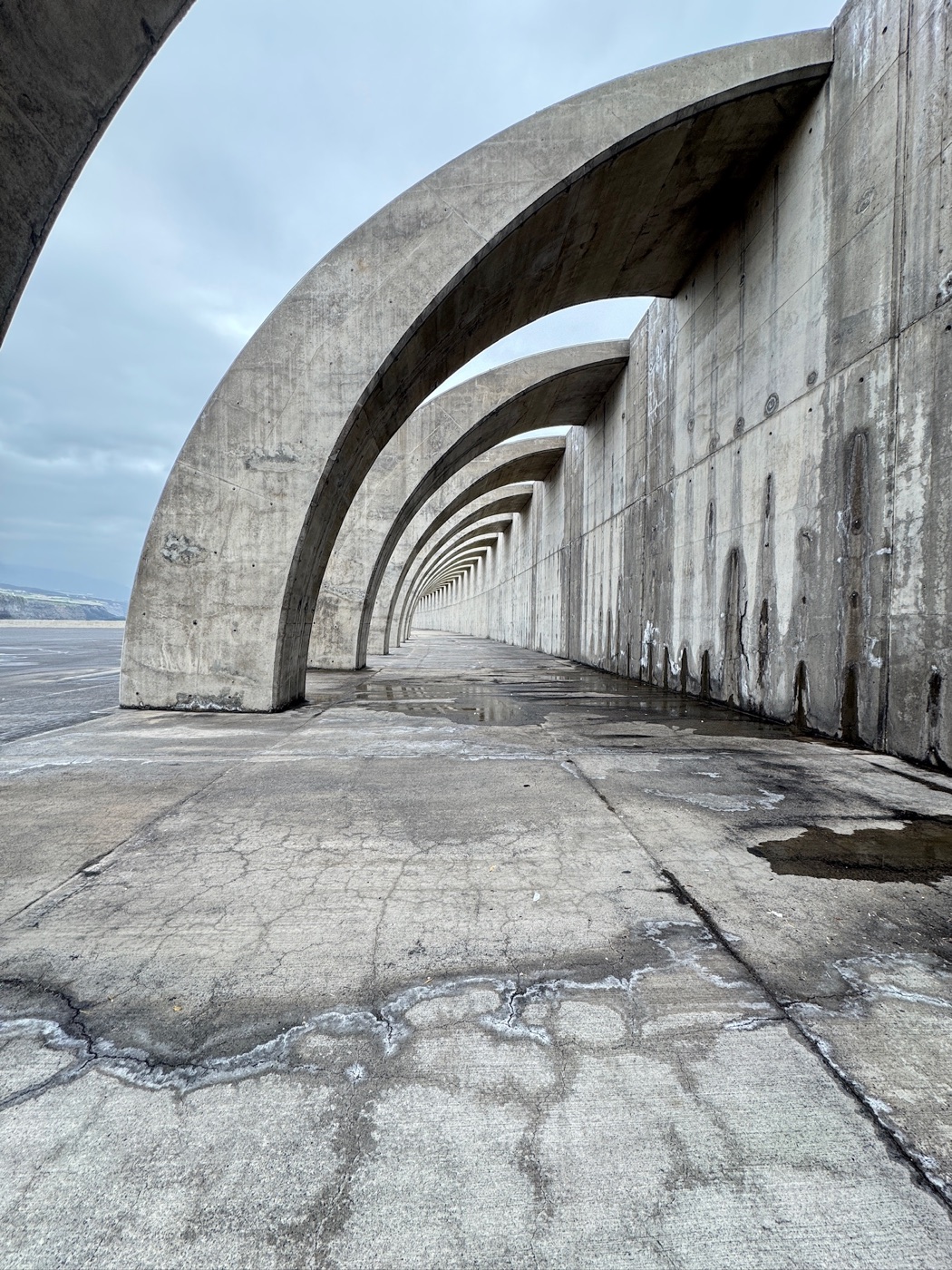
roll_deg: -0.6
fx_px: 513
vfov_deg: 102.1
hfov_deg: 85.7
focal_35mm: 14
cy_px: 635
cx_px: 476
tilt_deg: -2.1
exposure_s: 1/99
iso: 50
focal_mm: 2.22
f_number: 2.2
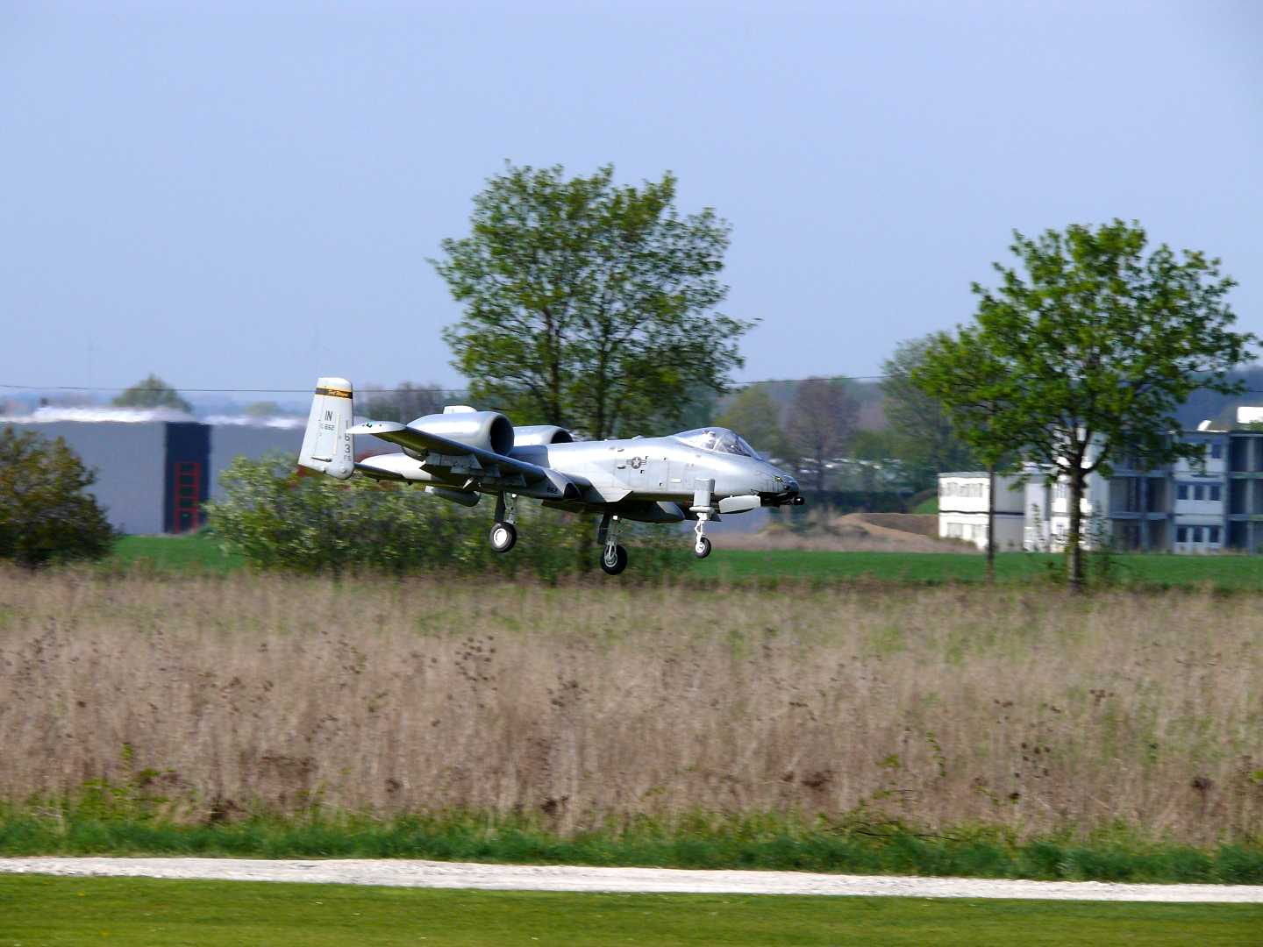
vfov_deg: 5.2
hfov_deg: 7.0
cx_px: 632
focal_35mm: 284
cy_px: 474
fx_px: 10362
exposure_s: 1/500
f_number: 7.1
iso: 100
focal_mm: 60
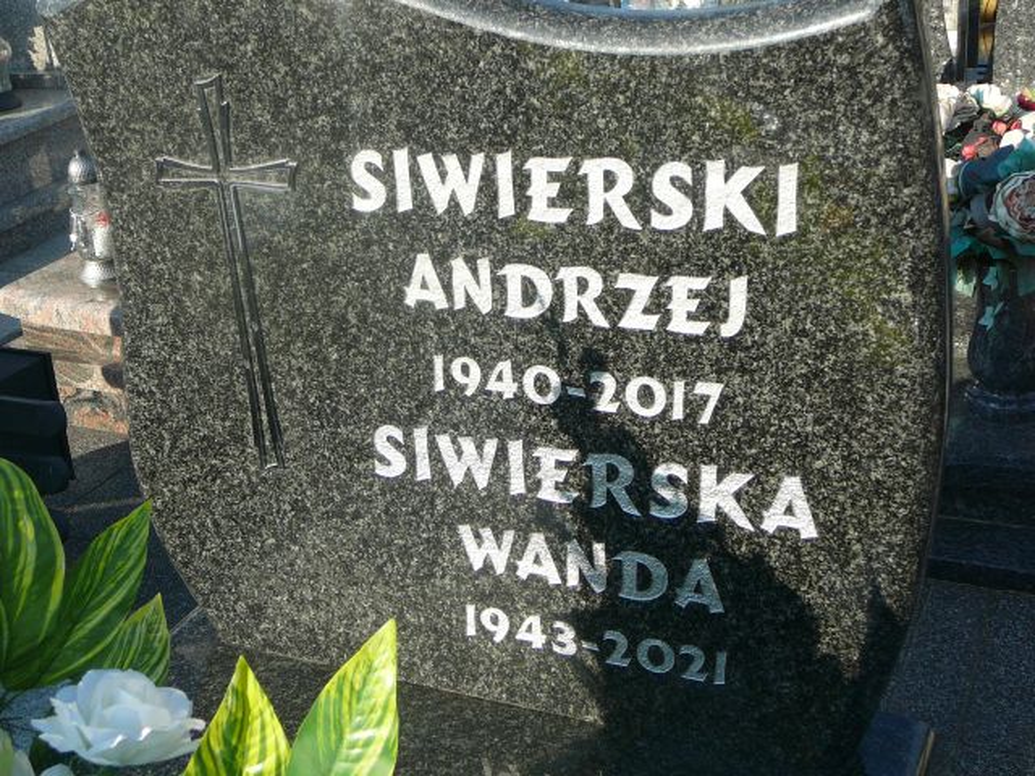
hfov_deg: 40.4
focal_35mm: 47
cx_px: 518
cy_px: 388
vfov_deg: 30.9
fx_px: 1405
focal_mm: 7
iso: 80
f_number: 3.3
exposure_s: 1/640
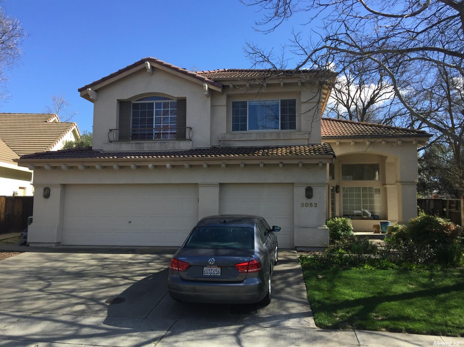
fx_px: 389
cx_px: 232
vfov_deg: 48.2
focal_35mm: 29
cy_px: 174
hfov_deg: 61.7
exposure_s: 1/1014
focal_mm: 4.15
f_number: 2.2
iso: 32
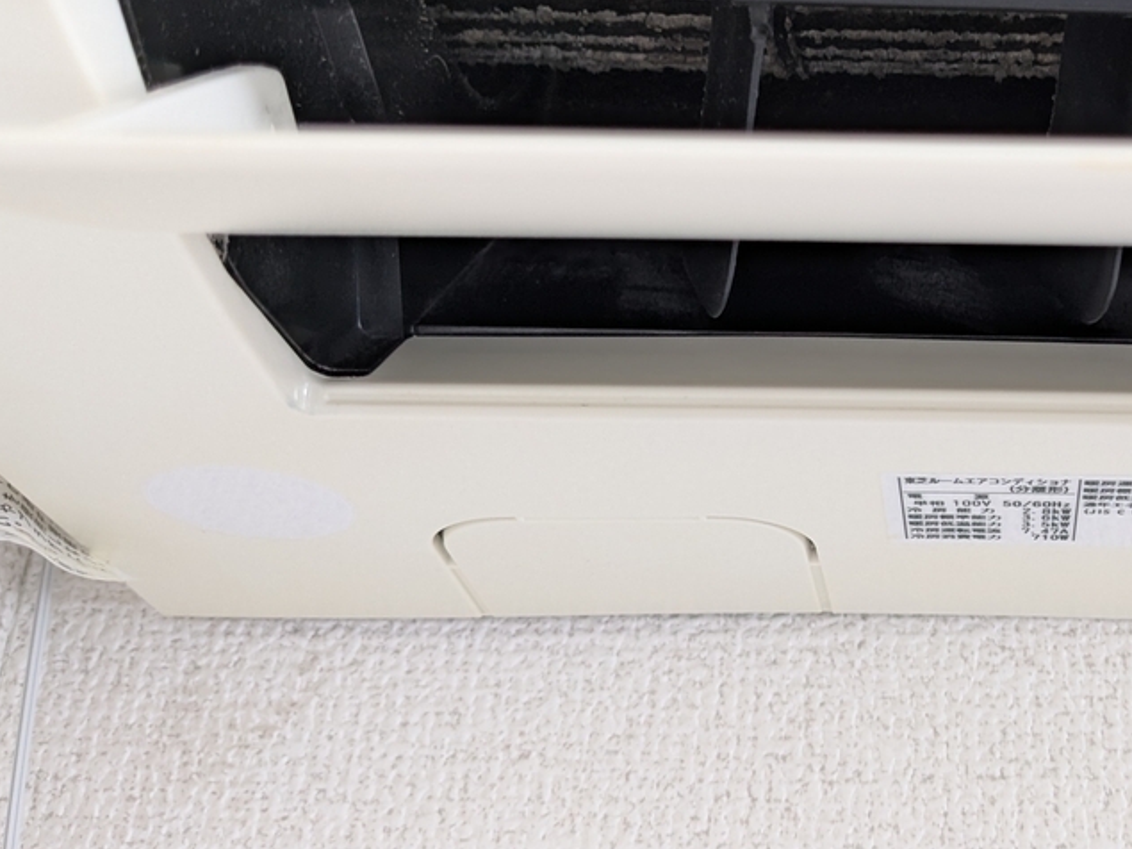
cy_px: 225
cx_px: 972
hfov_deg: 35.7
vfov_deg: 28.2
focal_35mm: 51
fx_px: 1667
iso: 106
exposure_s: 1/10.9
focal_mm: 4.38
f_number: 1.73
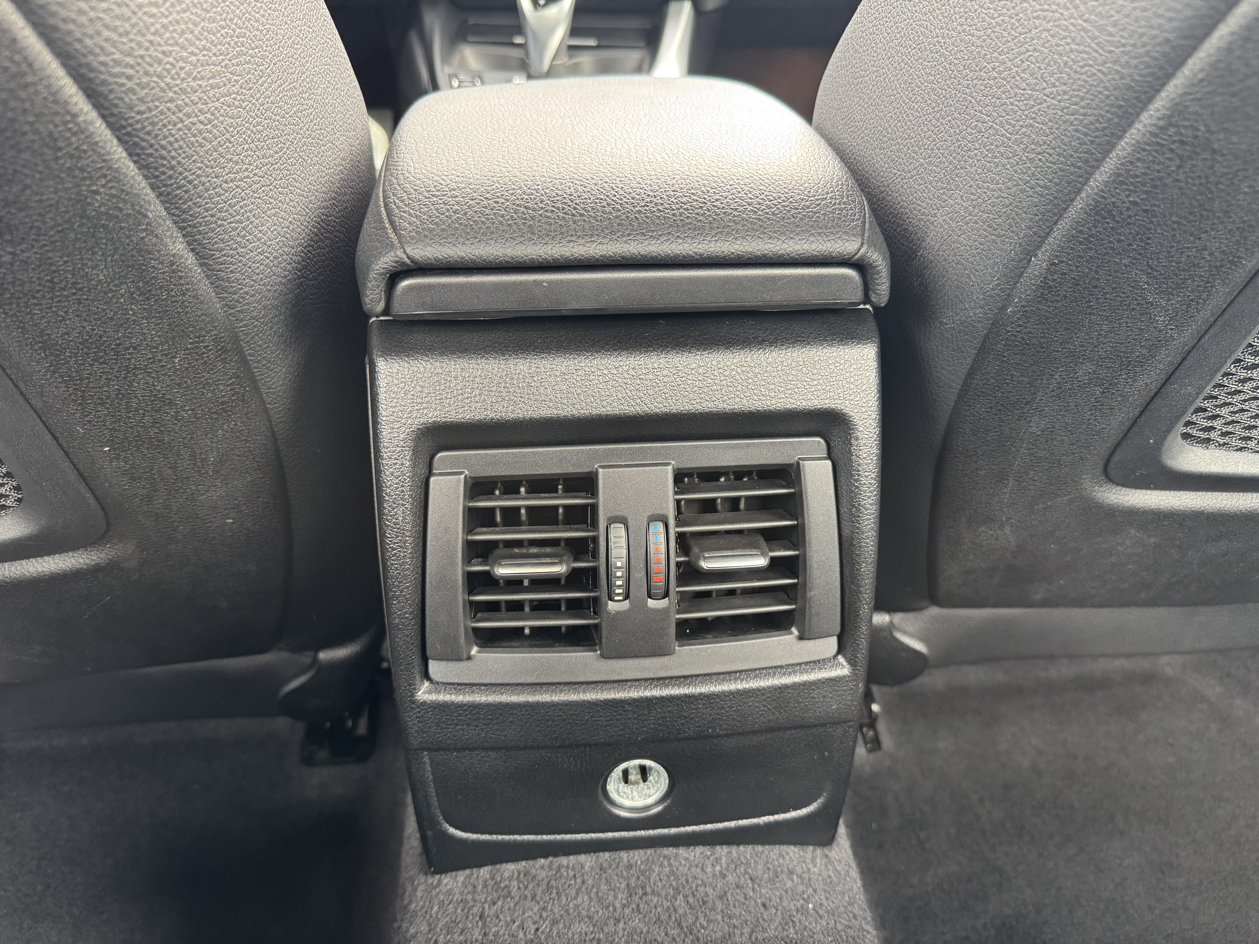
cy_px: 472
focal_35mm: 24
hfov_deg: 71.6
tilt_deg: -34.4
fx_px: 873
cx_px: 630
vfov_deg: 56.8
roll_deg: -2.7
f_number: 1.78
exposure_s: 1/60
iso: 320
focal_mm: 6.76
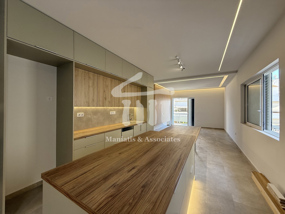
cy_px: 107
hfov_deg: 102.1
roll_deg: -0.6
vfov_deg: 85.7
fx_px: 115
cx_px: 142
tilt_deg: -0.2
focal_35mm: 14
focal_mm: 2.22
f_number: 2.2
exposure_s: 1/99
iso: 100
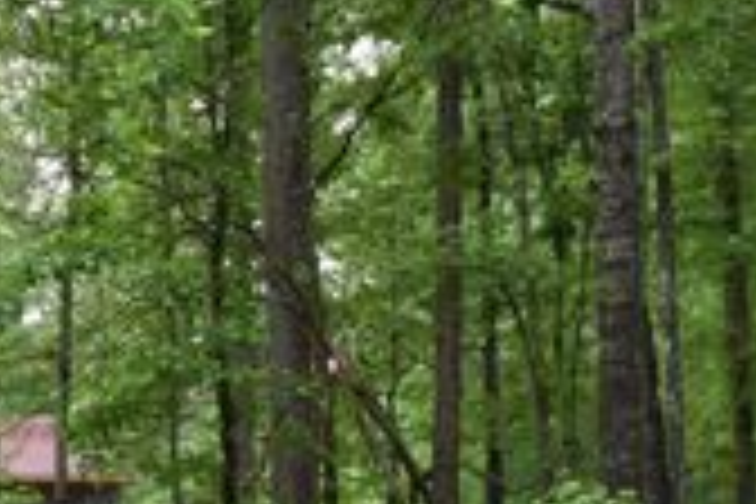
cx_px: -54
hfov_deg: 11.9
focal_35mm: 170
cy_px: 574
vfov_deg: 8.0
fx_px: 3570
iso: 800
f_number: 6.3
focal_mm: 38
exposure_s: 1/160
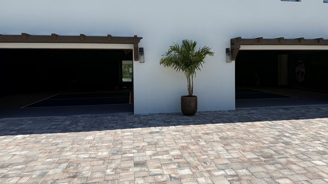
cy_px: 76
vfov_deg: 38.8
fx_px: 261
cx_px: 187
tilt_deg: -1.8
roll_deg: +1.4
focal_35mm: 30
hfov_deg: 64.0
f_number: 1.78
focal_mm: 6.76
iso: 80
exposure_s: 1/4975
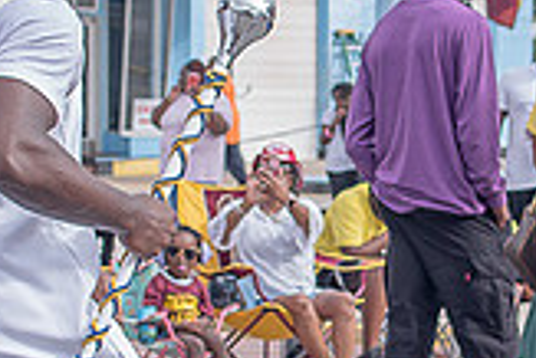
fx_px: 2757
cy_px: 176
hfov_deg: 11.1
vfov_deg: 7.4
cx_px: 326
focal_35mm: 185
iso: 100
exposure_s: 1/500
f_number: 4
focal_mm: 35
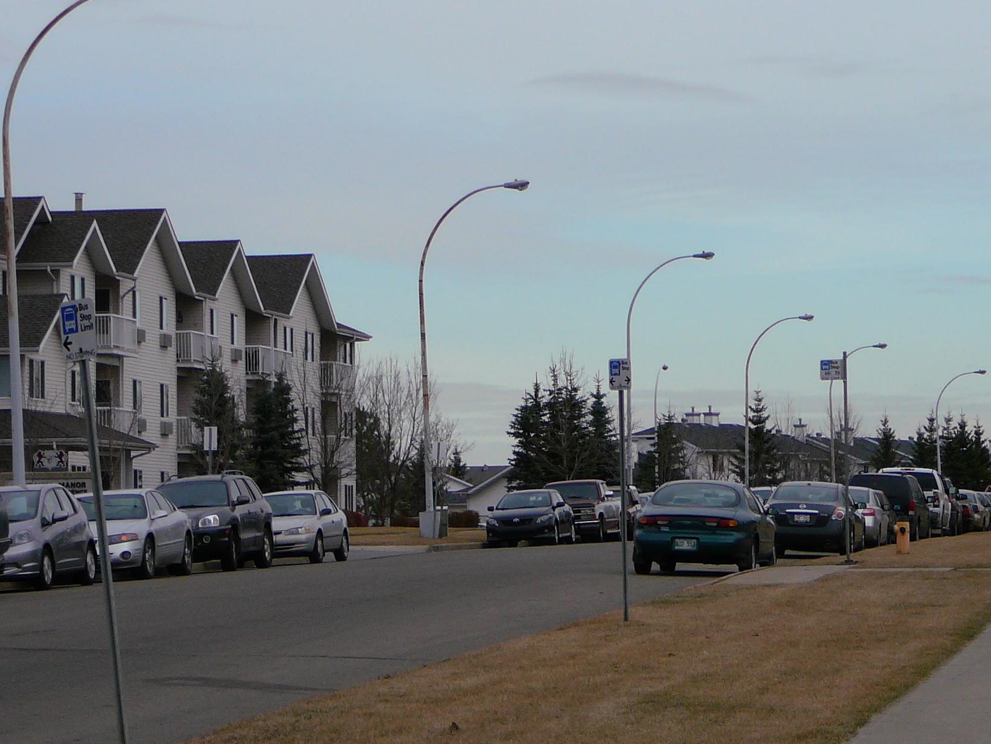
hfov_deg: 13.4
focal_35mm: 147
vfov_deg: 10.1
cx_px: 567
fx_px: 4209
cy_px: 392
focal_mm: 14.1
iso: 80
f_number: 3.9
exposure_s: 1/640
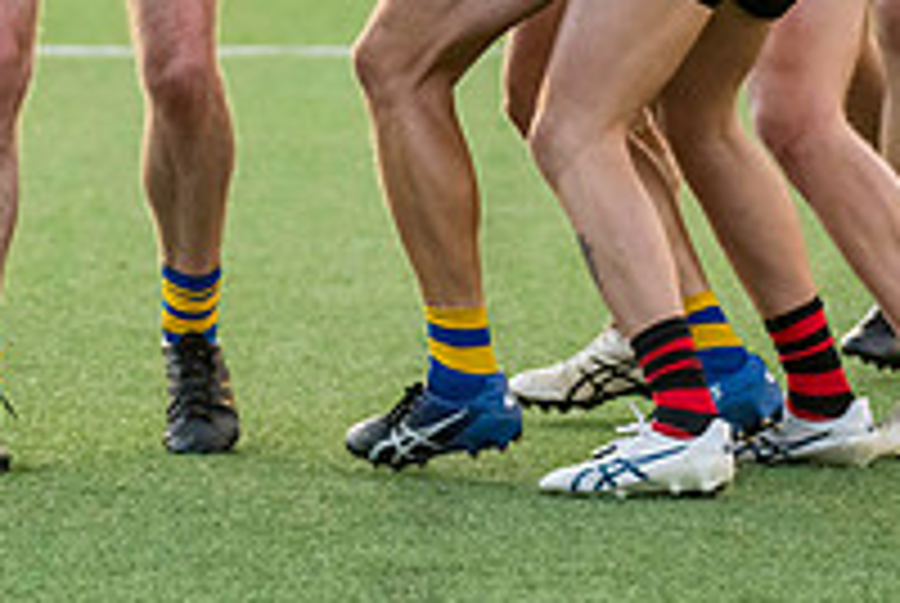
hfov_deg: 3.6
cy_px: -225
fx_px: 14496
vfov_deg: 2.4
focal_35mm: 579
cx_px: 235
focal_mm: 170
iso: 3200
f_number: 4
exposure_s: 1/1250
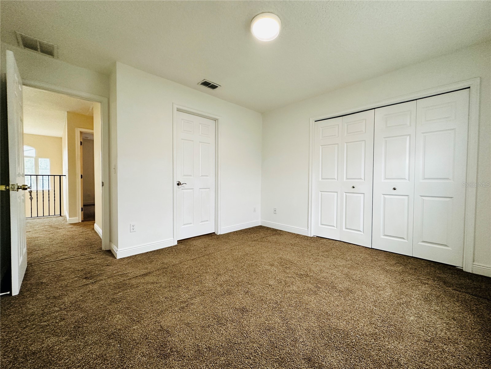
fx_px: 199
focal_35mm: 14
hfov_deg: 102.1
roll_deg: -0.7
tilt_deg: -1.1
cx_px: 246
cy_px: 184
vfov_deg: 85.7
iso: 250
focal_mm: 2.22
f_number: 2.2
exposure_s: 1/120
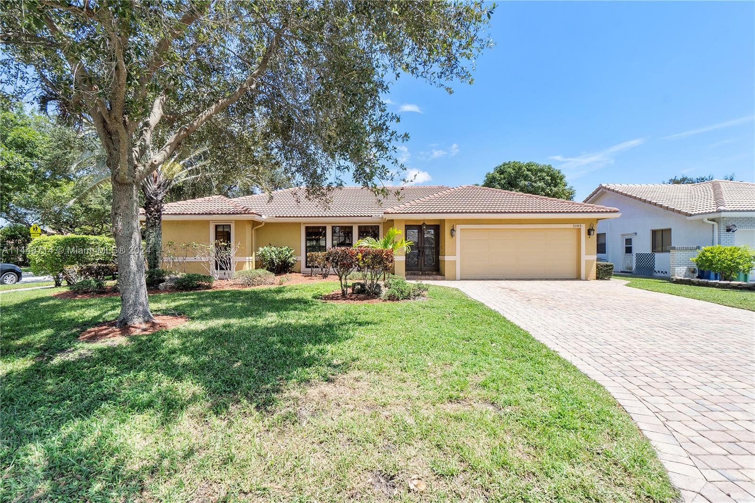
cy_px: 252
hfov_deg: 100.4
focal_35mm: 15
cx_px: 378
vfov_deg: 77.3
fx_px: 314
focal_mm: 10
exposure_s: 1/125
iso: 100
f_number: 11
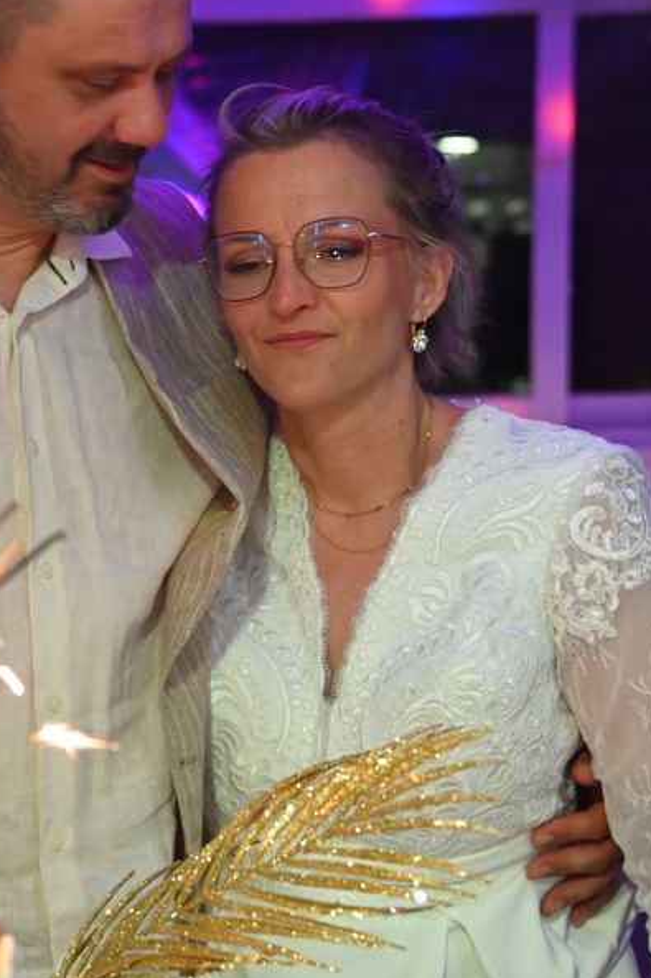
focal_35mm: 95
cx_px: 43
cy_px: 590
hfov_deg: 14.2
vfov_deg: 21.4
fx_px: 2578
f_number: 4
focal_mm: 44
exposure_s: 1/60
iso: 4500
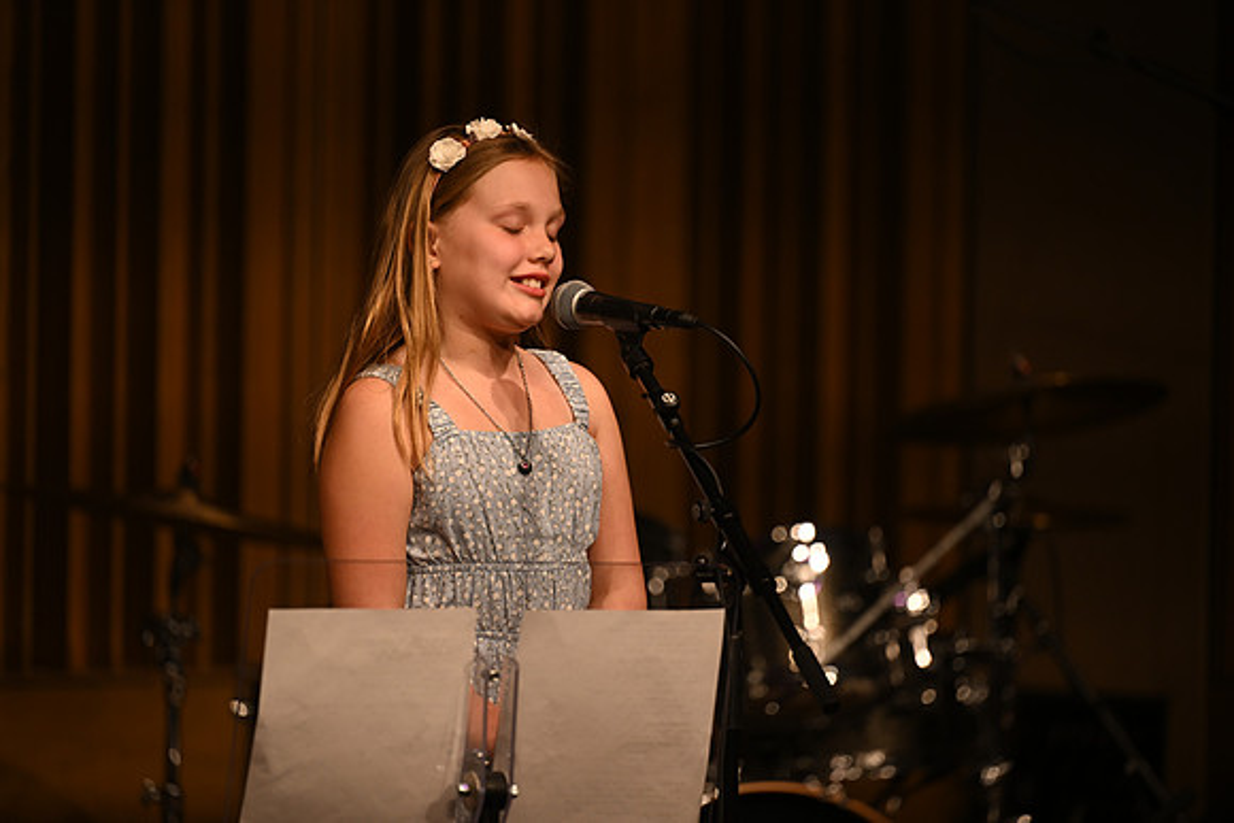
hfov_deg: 10.3
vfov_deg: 6.9
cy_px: 412
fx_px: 6857
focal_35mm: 200
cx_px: 617
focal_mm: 200
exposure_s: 1/400
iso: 800
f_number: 2.8
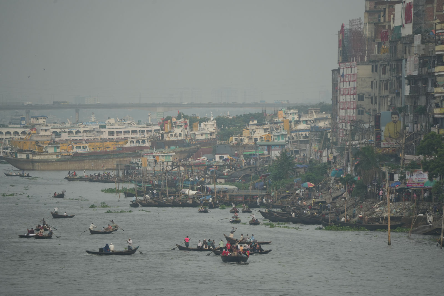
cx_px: 222
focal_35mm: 400
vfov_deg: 3.4
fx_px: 4933
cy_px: 148
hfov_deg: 5.2
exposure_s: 1/500
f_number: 6.3
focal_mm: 400
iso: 500
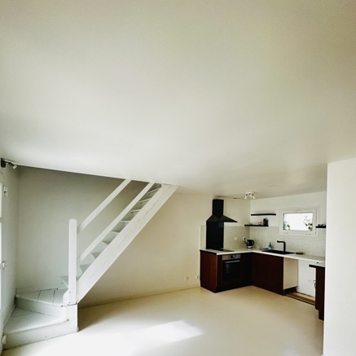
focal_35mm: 17
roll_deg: -0.7
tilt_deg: +0.5
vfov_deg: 82.3
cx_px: 177
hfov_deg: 84.0
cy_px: 223
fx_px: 198
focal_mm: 2.22
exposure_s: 1/99
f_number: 2.2
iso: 200
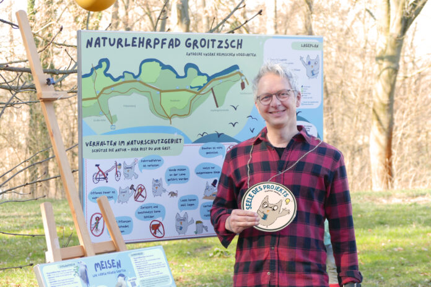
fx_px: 1341
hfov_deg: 18.3
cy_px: 144
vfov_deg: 12.2
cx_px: 216
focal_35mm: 112
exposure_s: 1/125
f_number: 3.9
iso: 200
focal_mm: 40.84
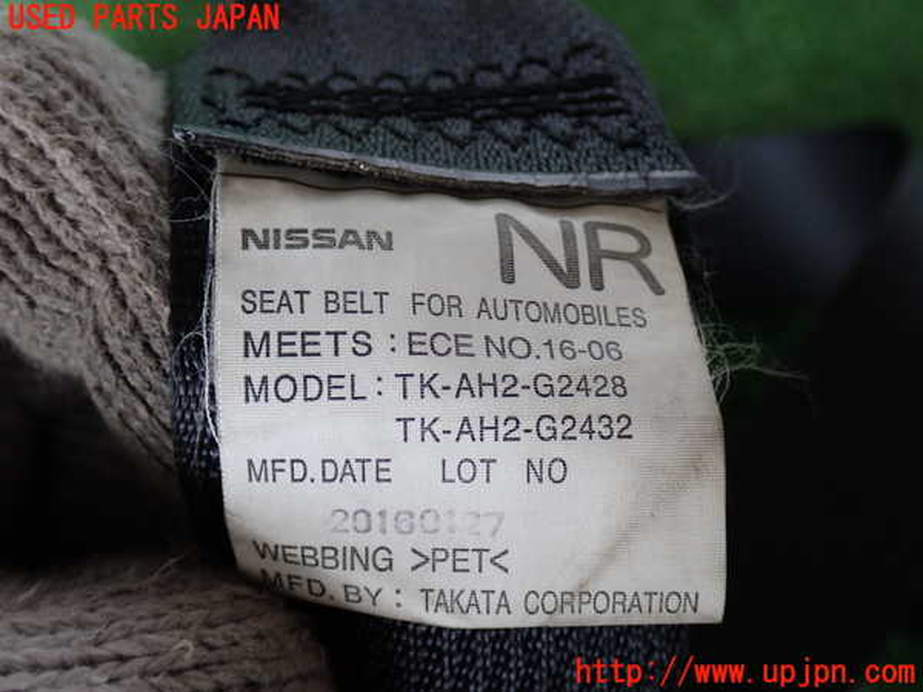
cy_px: 346
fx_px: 1253
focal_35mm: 47
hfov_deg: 40.4
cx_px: 462
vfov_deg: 30.9
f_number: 3.1
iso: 200
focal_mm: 8.4
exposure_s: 1/50
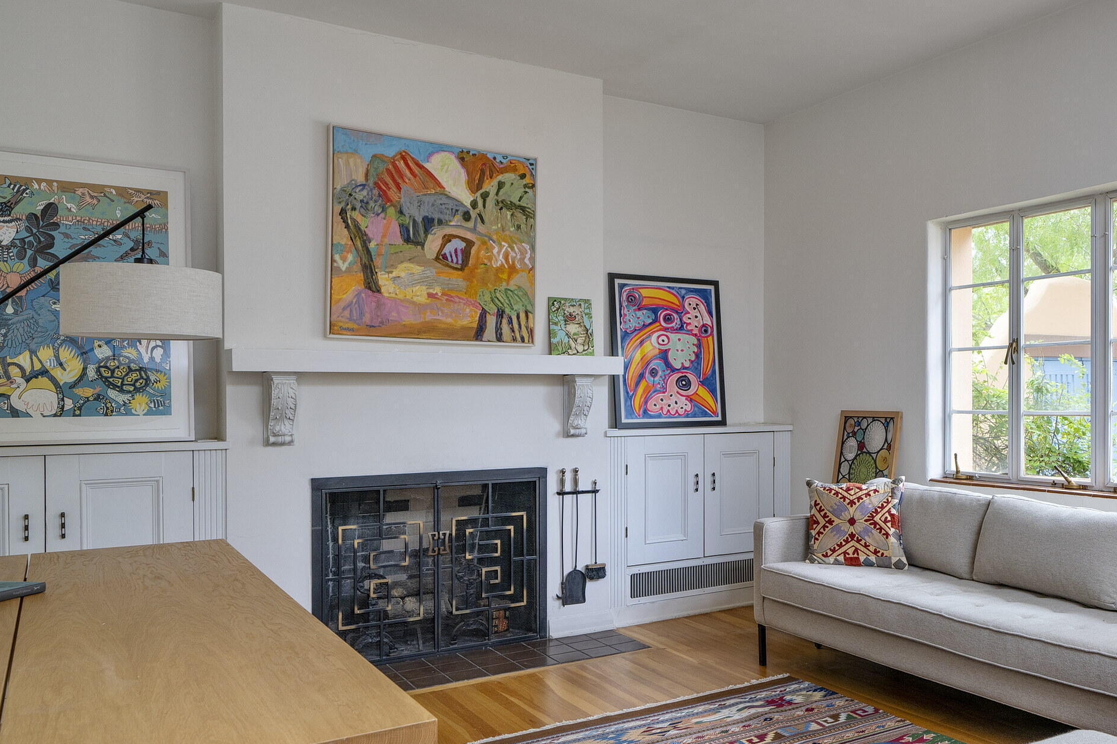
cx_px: 825
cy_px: 392
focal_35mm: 30
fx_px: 931
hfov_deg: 59.0
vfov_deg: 43.6
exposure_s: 1/30
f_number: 7.1
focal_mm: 20
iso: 200
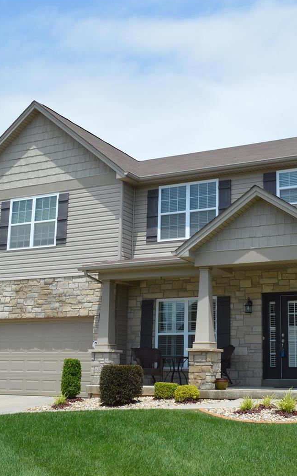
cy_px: 239
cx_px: 202
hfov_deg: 27.2
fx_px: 609
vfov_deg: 42.6
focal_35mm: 47
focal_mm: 20
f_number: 8
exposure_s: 1/250
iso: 100
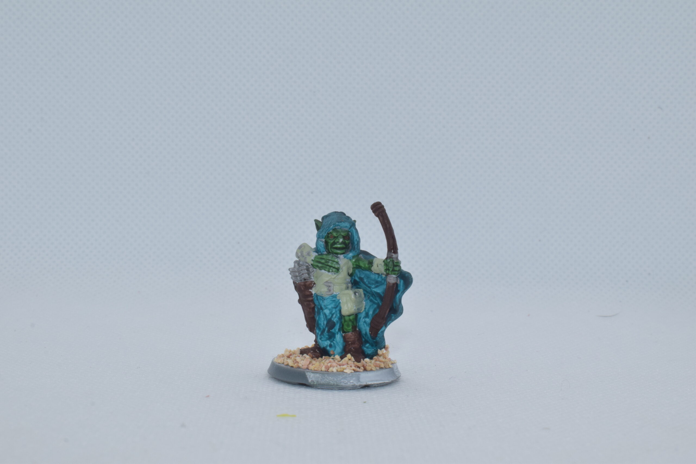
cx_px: 348
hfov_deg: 33.4
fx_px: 1160
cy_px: 232
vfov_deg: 22.6
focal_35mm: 60
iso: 800
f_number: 20
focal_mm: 40
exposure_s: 1/125
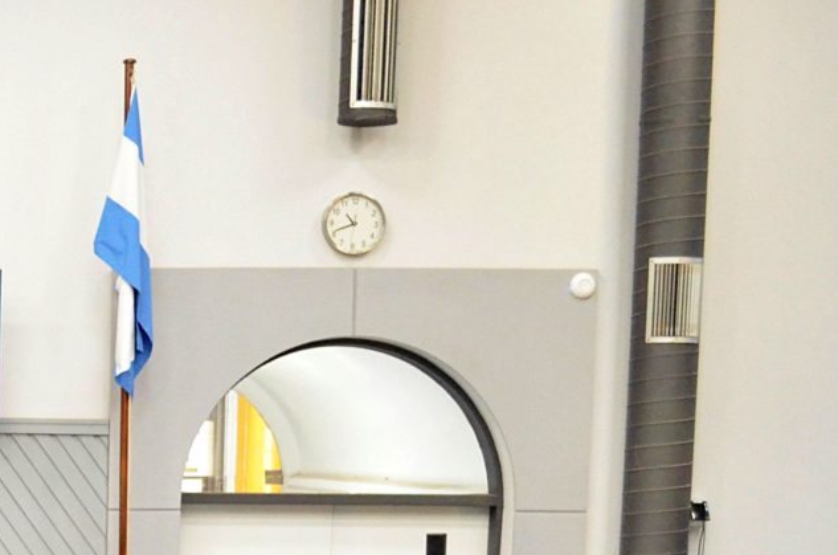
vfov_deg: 14.2
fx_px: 2113
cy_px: 778
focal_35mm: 91
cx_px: -353
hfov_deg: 19.9
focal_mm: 20
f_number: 4.5
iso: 3200
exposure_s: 1/80
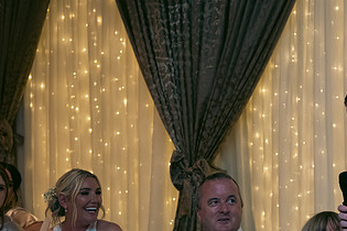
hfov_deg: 24.7
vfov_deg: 16.7
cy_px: 183
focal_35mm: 81
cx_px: 271
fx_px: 781
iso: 800
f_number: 3.5
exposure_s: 1/160
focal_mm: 44
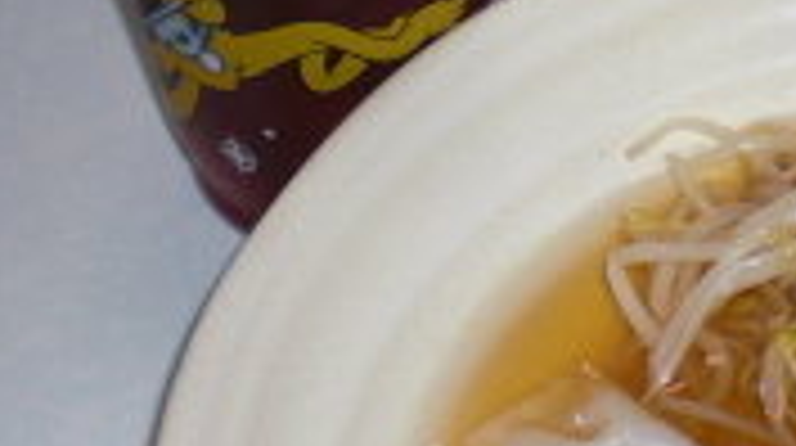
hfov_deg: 13.9
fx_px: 3162
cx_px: 953
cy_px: 162
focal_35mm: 150
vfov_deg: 8.1
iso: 100
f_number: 3.1
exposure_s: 1/60
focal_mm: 6.3
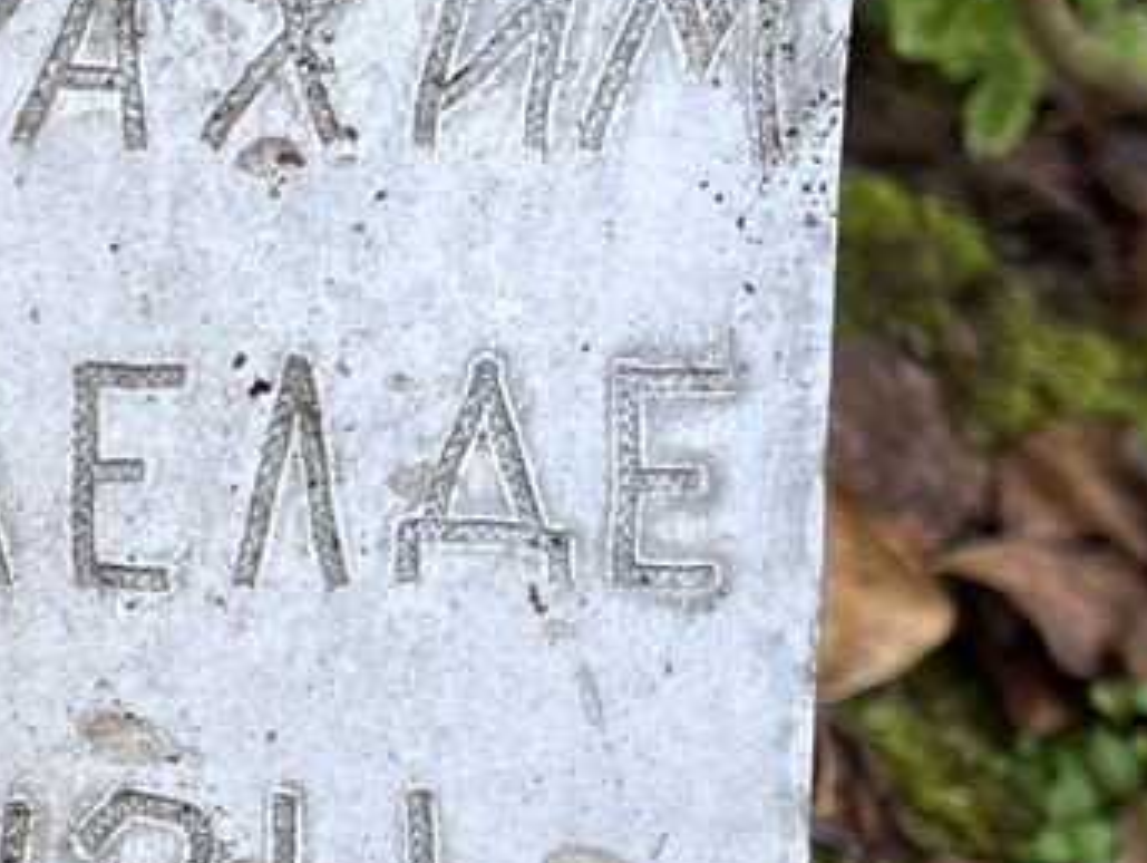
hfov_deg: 15.7
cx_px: -843
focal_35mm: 109
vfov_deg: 13.4
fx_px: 3616
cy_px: 846
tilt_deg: -53.6
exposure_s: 1/121
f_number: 1.6
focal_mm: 5.1
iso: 40
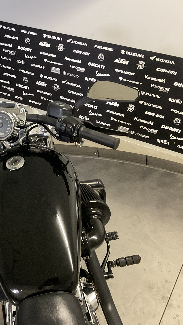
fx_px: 371
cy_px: 166
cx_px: 29
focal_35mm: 43
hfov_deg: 27.0
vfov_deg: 47.4
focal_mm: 3
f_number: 1.8
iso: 320
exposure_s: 1/40
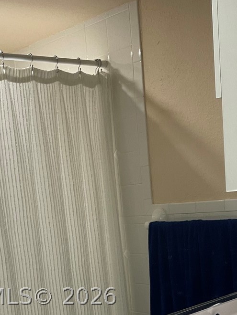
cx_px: 88
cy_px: 296
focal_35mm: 63
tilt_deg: -8.1
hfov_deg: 23.2
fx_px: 575
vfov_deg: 29.2
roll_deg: +6.0
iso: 80
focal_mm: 4.2
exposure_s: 1/60
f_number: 1.6
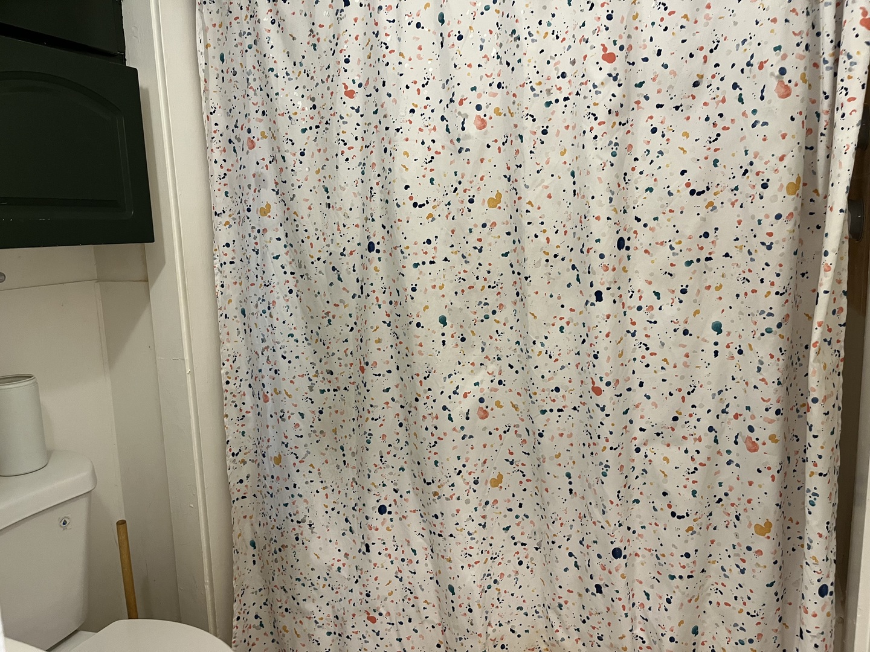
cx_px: 435
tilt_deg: -10.0
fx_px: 653
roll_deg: +2.6
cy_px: 326
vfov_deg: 53.1
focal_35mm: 26
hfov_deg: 67.3
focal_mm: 5.1
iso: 200
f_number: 1.6
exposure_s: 1/60
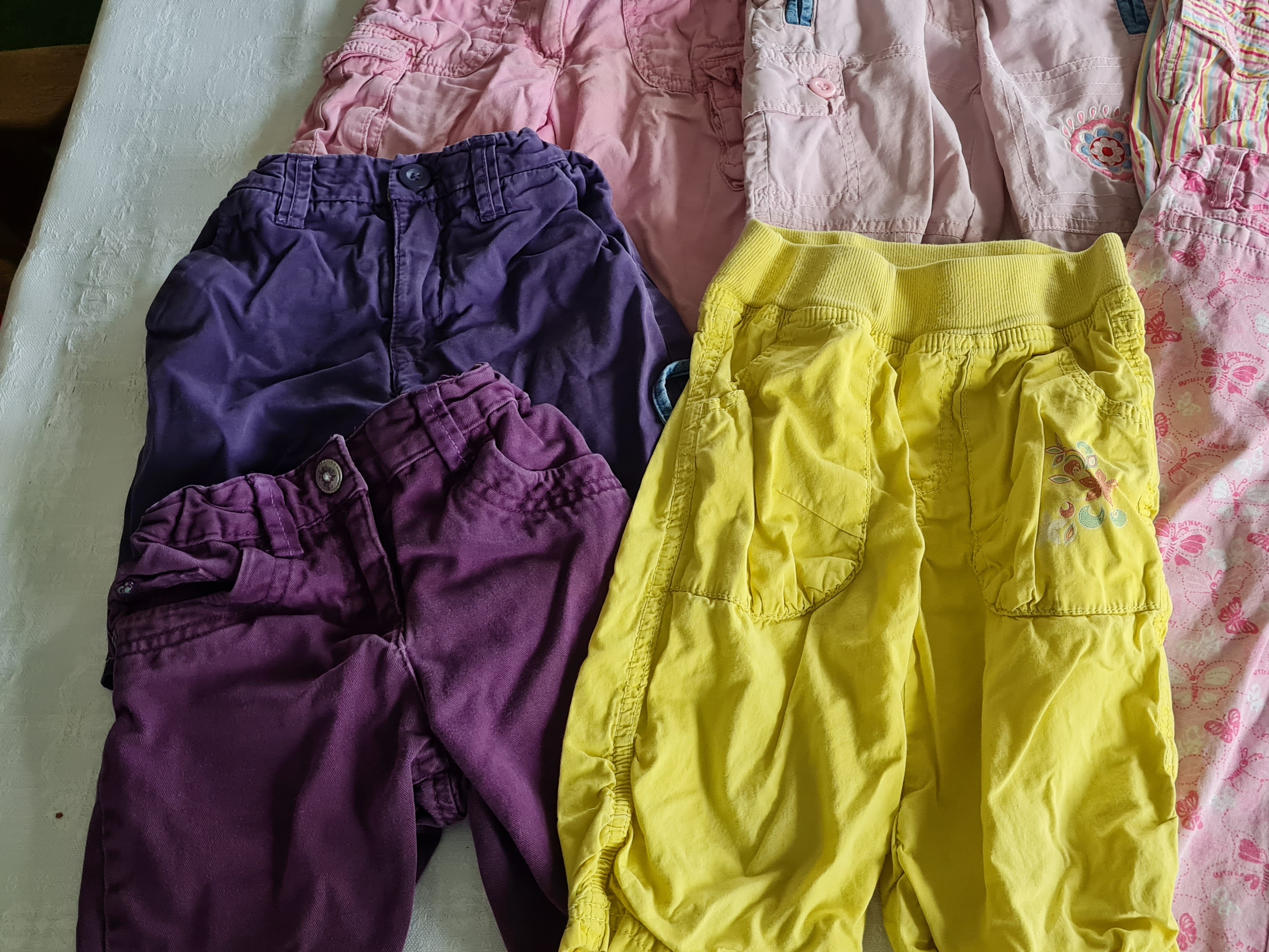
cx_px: 892
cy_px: 434
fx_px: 1430
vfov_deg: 36.8
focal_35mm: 39
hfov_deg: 46.7
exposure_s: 1/100
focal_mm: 5.4
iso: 250
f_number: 1.8
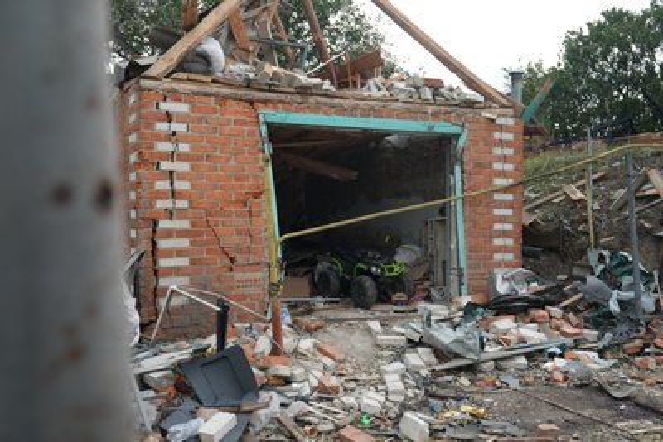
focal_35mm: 36
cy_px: 221
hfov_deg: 53.1
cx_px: 332
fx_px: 663
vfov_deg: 36.9
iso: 100
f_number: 2.8
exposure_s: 1/60
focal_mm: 36
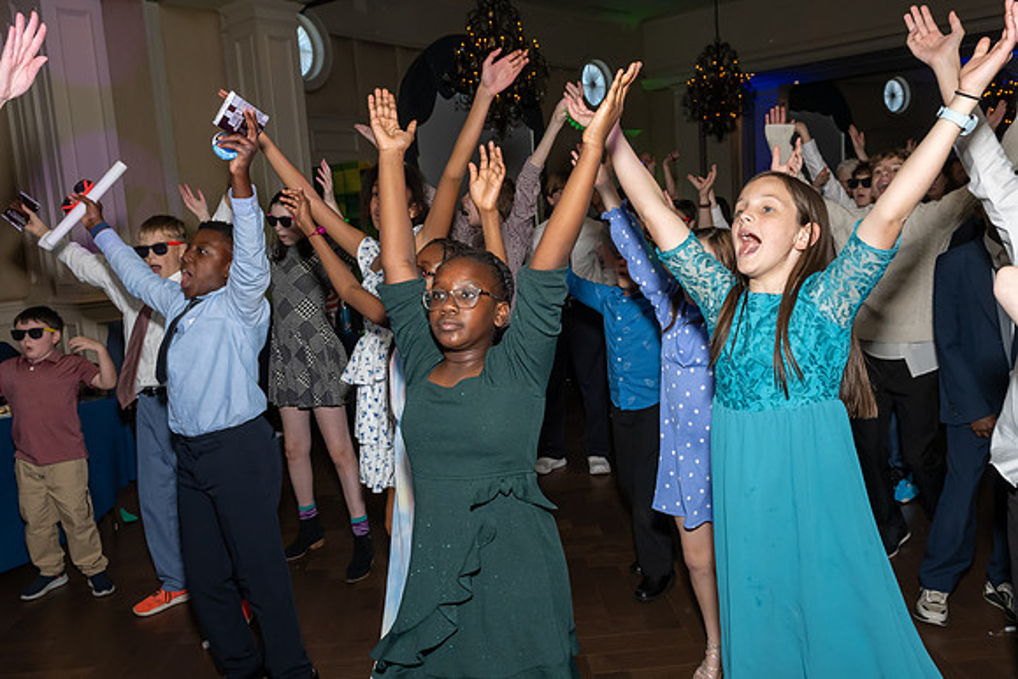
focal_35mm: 30
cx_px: 509
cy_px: 340
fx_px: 849
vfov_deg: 43.6
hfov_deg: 61.9
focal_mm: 20
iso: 1000
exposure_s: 1/250
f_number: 7.1
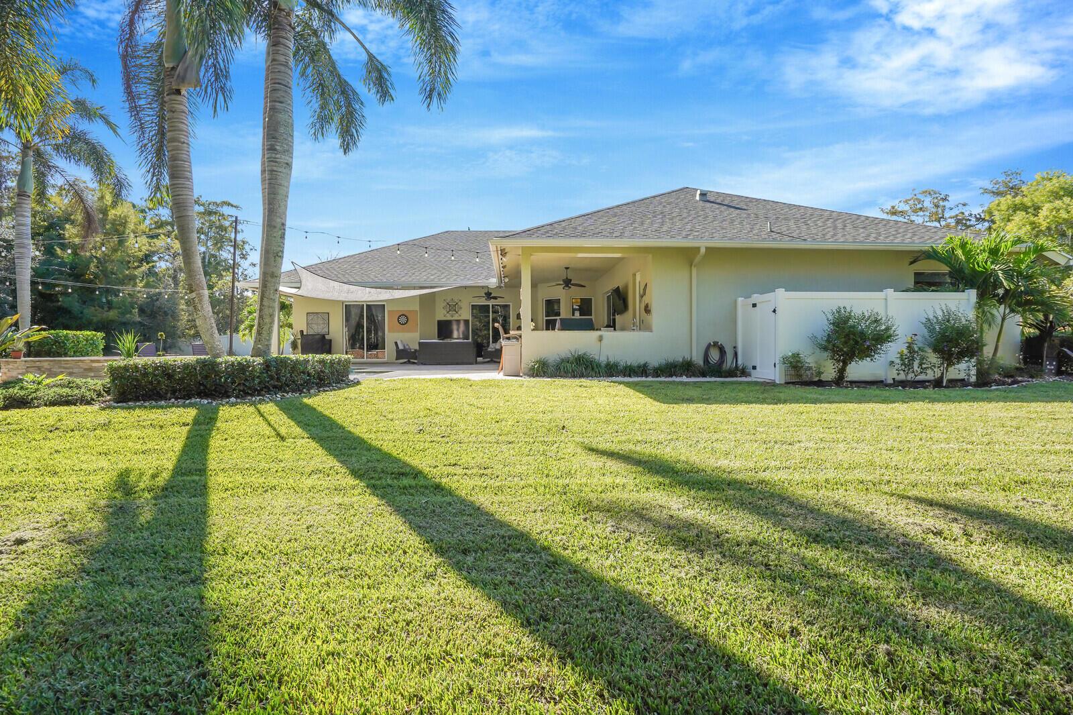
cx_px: 536
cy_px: 358
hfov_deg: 96.7
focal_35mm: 16
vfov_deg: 73.7
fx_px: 477
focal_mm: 16
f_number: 8
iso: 800
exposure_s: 1/640
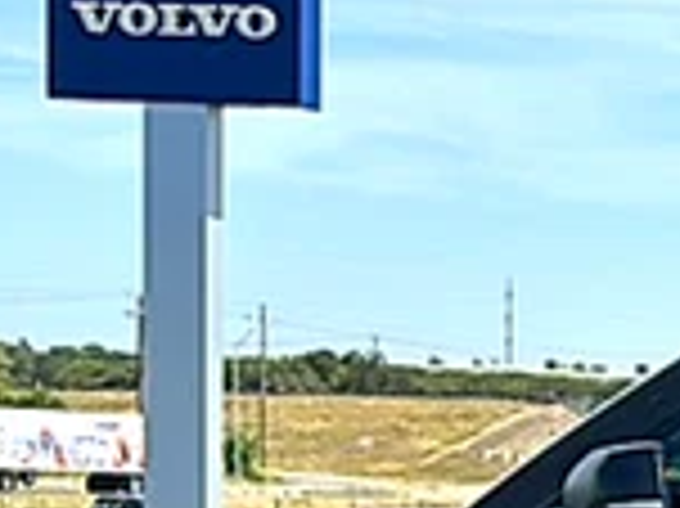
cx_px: 1229
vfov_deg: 12.2
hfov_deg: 14.8
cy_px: 735
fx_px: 2277
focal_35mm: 116
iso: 80
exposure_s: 1/5051
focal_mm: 6.86
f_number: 1.78
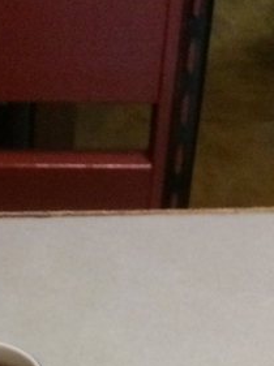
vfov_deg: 13.6
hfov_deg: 11.8
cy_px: 737
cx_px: 5
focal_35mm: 124
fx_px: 1312
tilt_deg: -49.2
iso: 250
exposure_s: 1/30
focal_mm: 4.15
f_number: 2.2
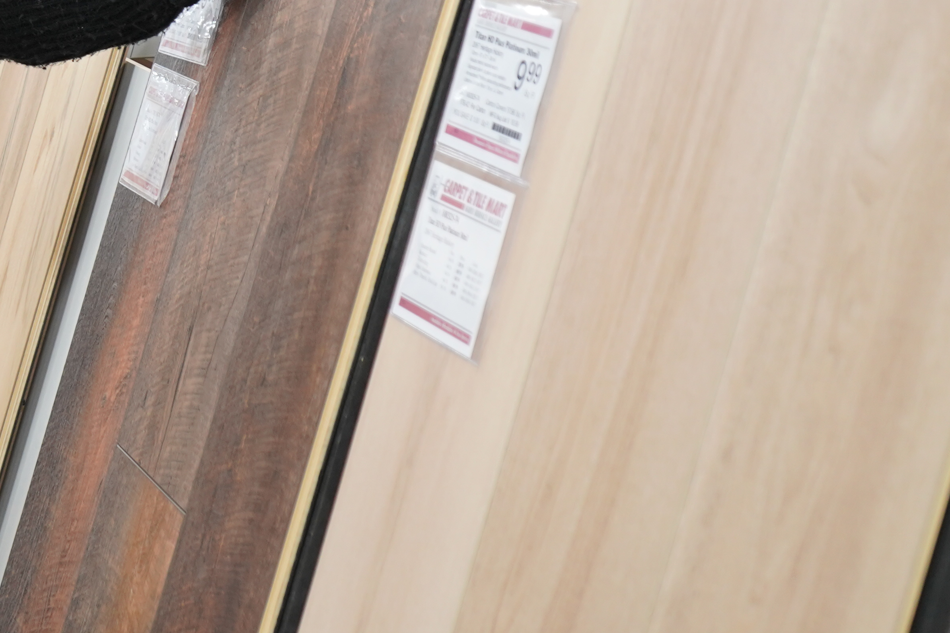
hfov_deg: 19.0
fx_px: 2718
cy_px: -47
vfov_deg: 13.1
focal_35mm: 103
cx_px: -104
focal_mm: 41
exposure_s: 1/160
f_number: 4.5
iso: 1250
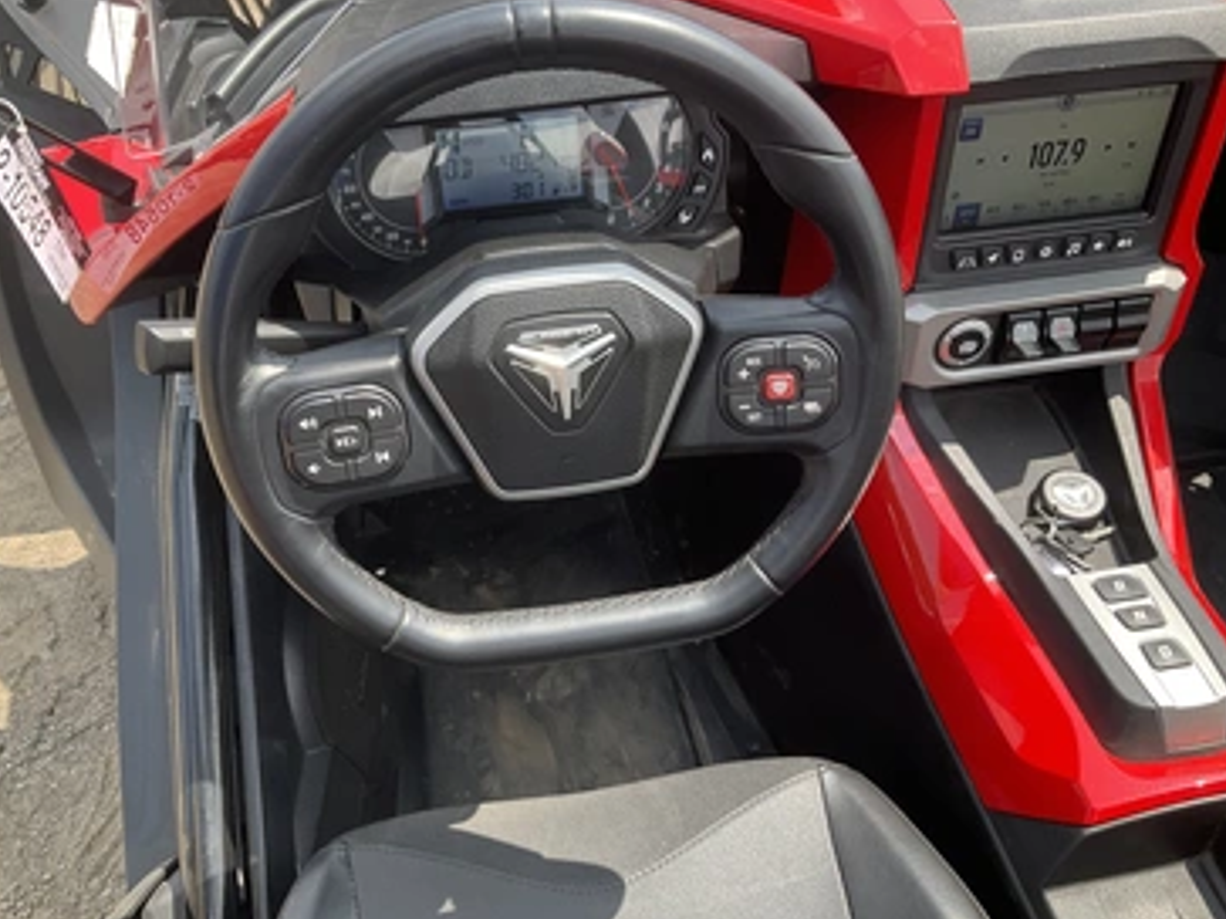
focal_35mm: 32
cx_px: 571
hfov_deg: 56.8
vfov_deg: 44.1
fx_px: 1133
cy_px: 493
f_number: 1.8
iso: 25
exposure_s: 1/329
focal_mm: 3
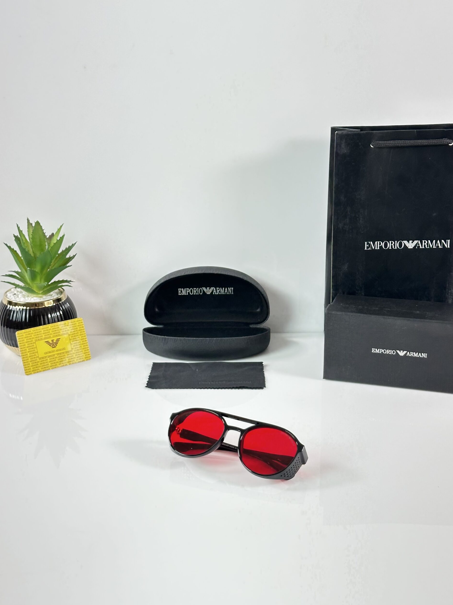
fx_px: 855
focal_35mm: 49
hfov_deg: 29.7
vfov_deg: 38.9
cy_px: 300
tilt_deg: -19.5
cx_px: 230
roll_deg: +0.4
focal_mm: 6.86
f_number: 1.78
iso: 125
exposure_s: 1/100
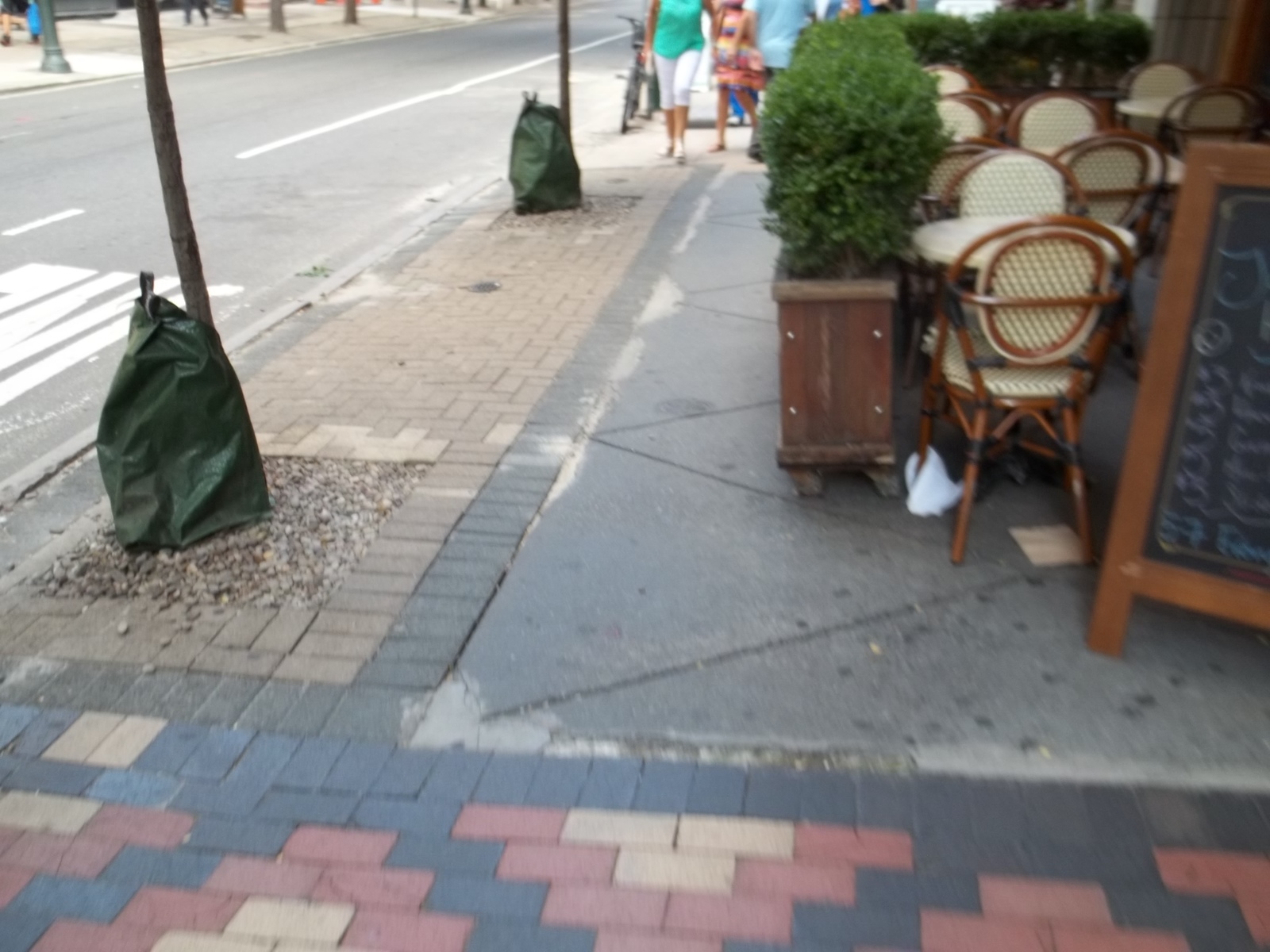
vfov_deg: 42.9
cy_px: 476
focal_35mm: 33
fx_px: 1211
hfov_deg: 55.4
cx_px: 635
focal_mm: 5.9
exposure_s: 1/40
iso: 64
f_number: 3.3
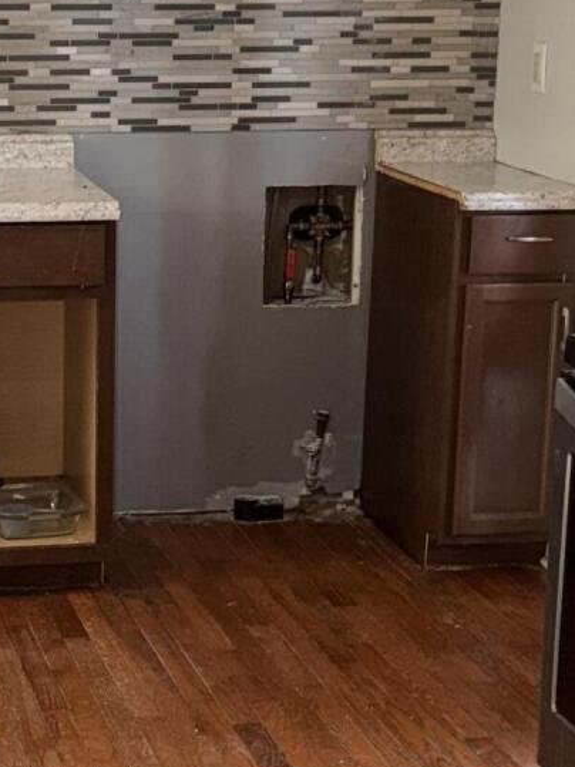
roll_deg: -1.0
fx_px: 1972
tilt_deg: -14.0
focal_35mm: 89
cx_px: 98
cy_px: 435
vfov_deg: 22.0
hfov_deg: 16.4
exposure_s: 1/12
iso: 200
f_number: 1.78
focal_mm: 6.76
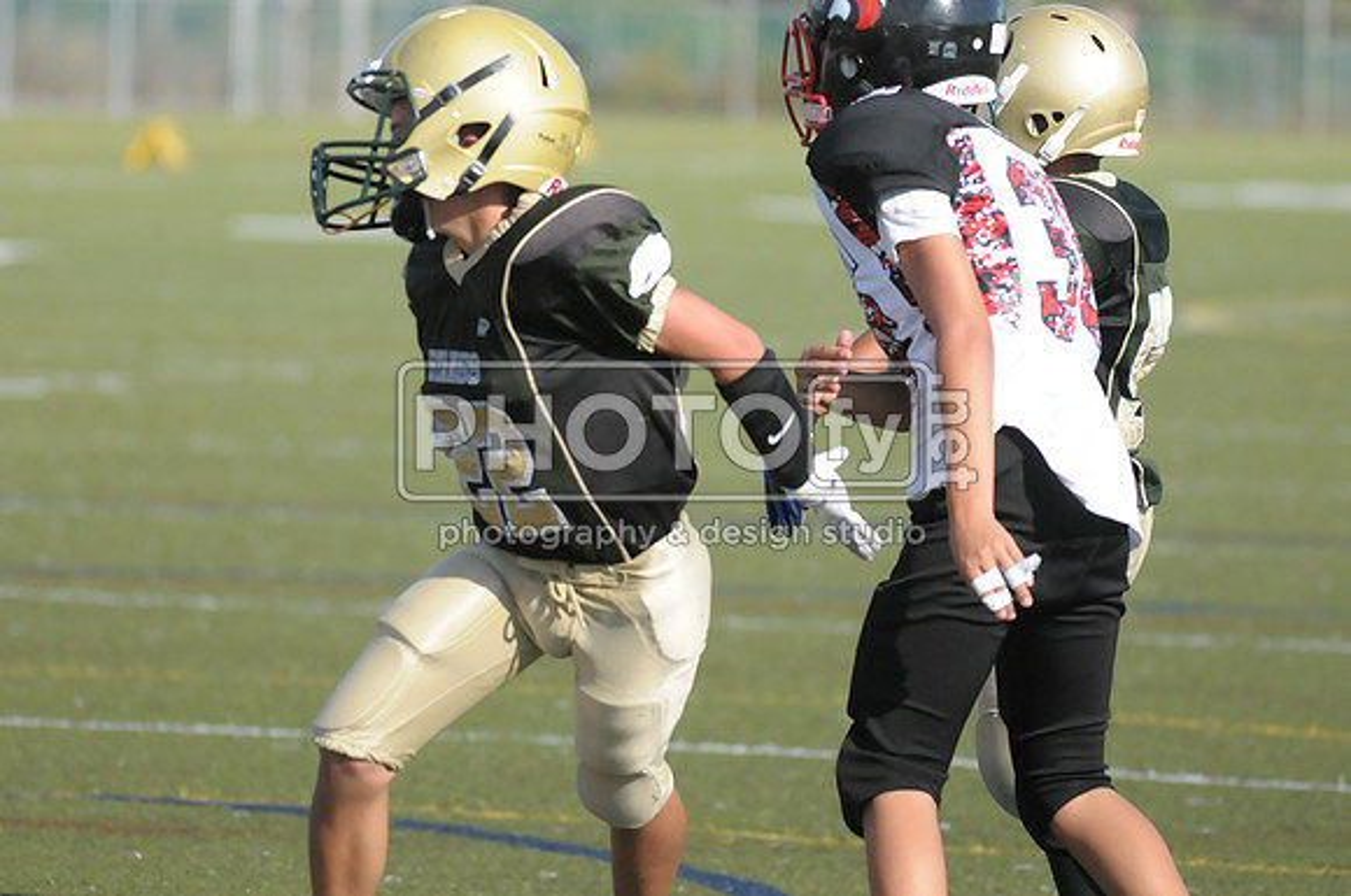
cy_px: 448
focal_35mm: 300
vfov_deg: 4.6
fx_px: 11243
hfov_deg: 6.9
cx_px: 676
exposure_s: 1/8000
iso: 1600
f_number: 4
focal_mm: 200
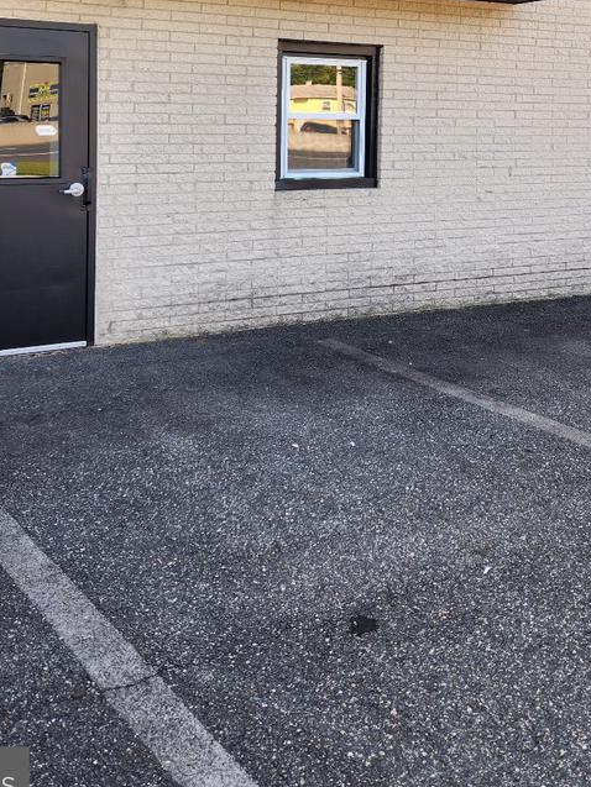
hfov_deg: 36.8
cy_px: 151
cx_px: 313
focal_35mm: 39
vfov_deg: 45.3
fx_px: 888
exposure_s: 1/180
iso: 25
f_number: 1.8
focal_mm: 5.4
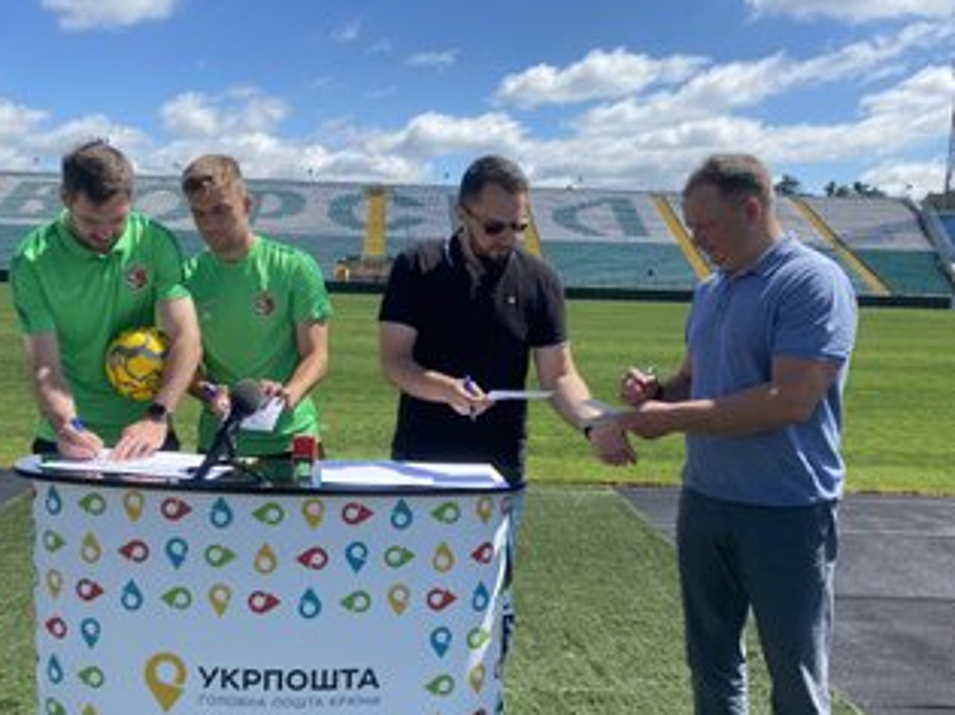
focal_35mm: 33
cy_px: 418
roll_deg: -1.6
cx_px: 370
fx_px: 910
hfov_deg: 54.9
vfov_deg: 42.8
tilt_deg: -8.5
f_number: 1.8
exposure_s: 1/2463
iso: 32
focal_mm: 4.25
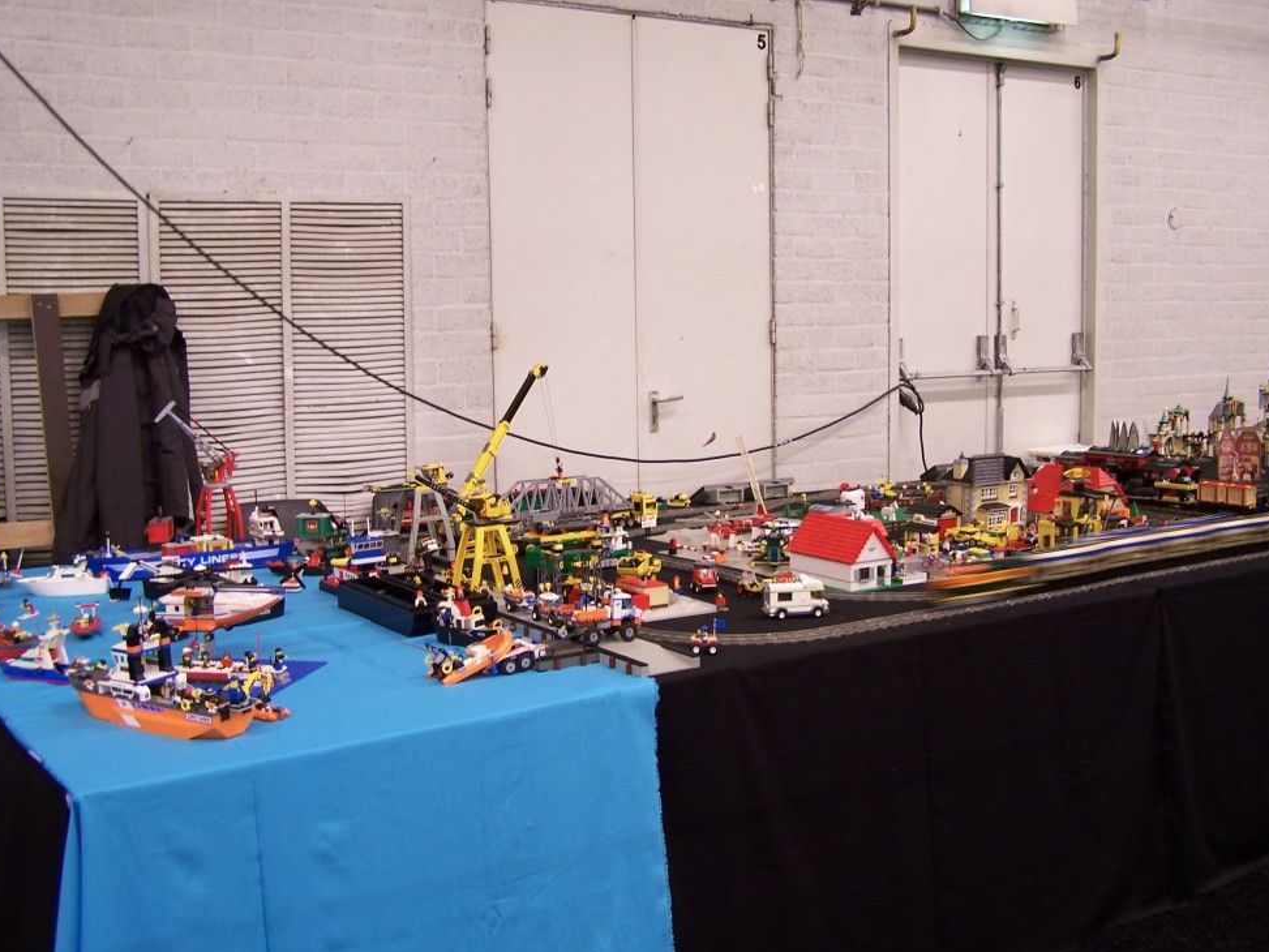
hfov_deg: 46.8
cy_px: 479
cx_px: 652
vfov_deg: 36.0
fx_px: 1467
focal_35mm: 40
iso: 80
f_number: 2.8
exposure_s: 1/3
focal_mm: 6.3
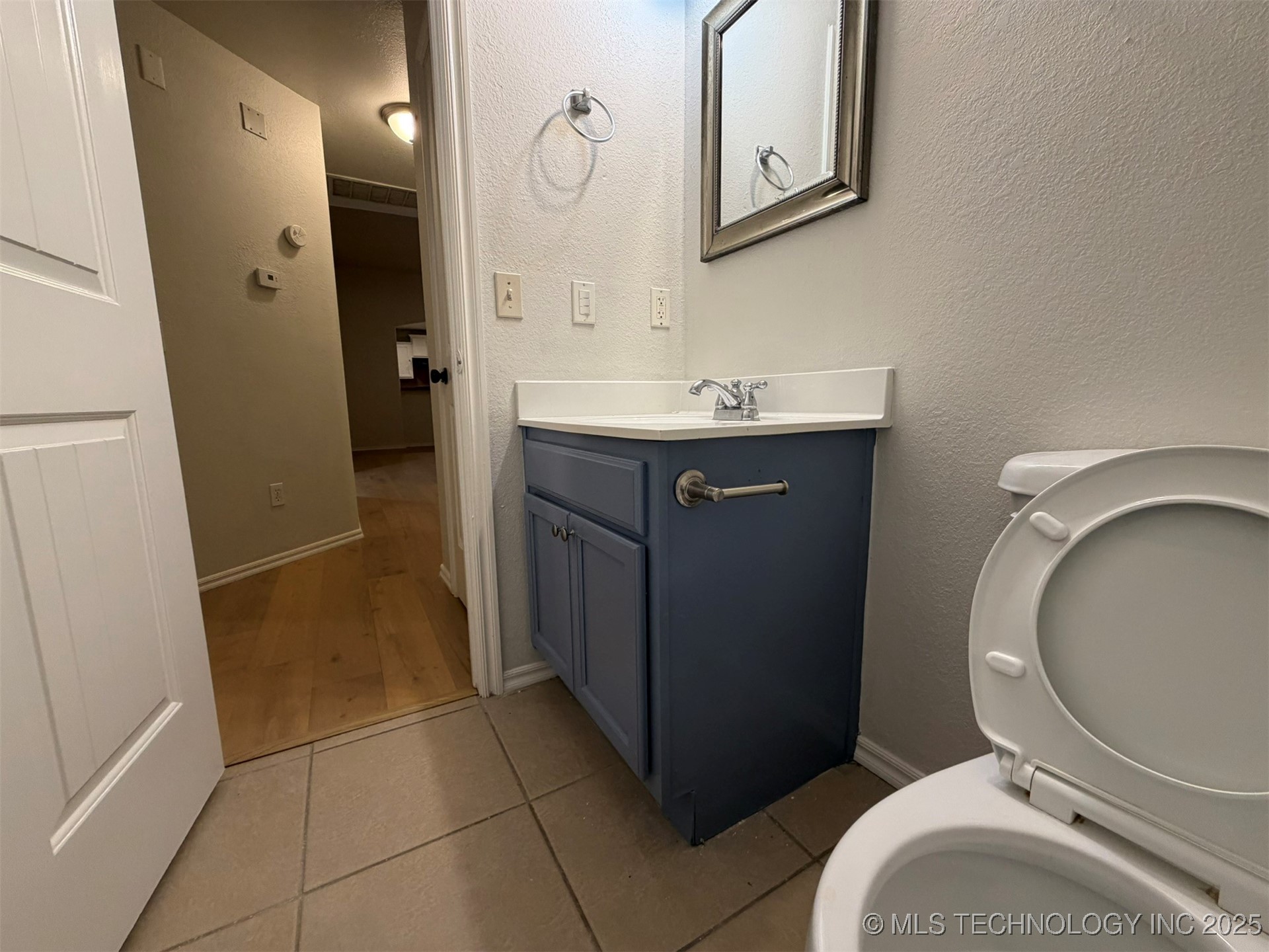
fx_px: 513
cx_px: 634
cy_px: 476
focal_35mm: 14
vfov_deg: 85.7
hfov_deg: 102.1
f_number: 2.2
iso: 250
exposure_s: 1/120
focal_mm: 2.22
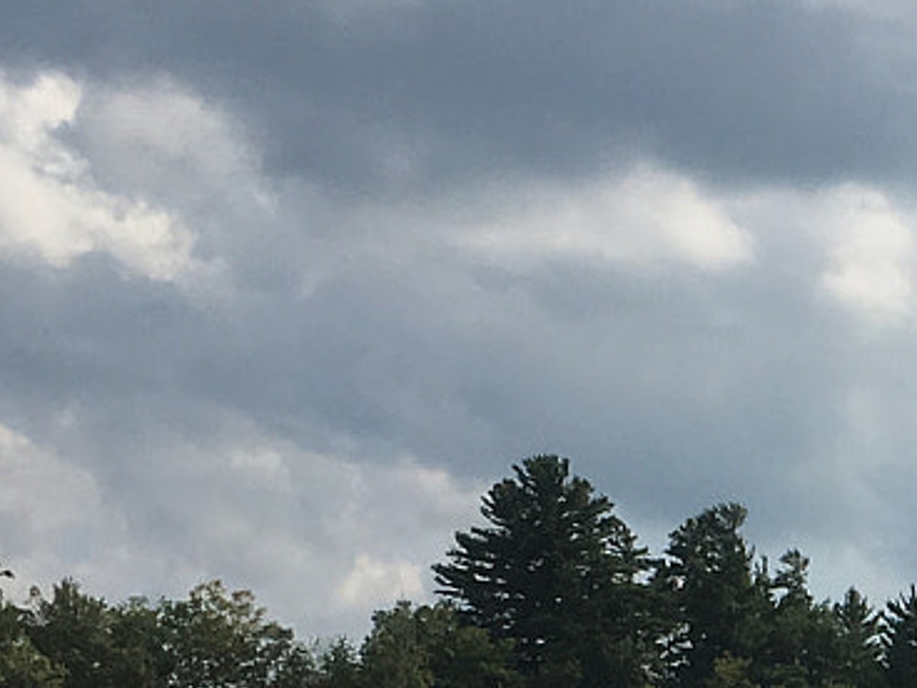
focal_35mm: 126
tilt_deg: -1.2
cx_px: 1348
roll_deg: +2.6
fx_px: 3338
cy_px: 1192
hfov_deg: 14.6
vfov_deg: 11.1
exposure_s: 1/3077
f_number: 2.2
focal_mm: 4.15
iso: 25
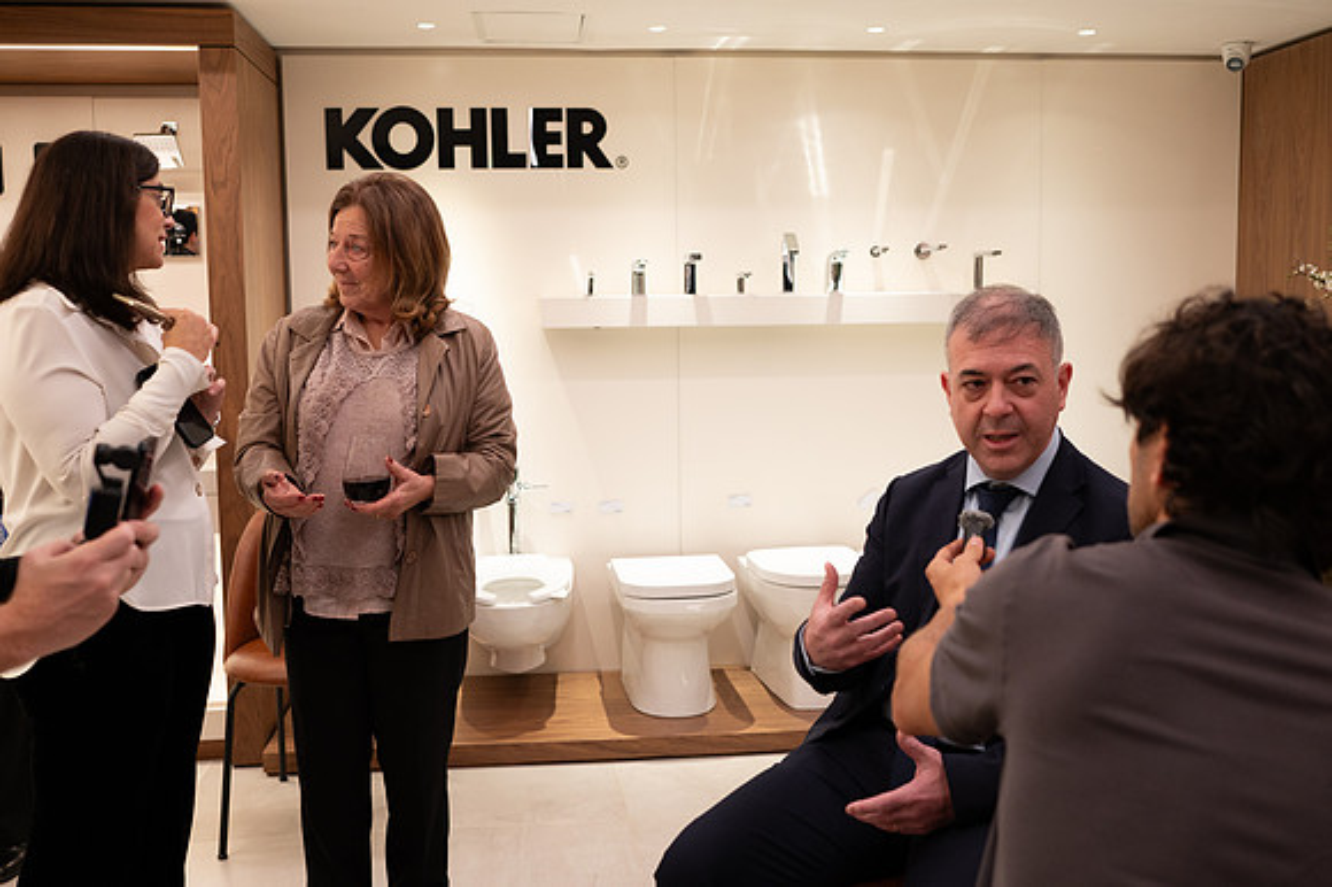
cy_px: 444
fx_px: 1294
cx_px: 666
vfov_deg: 37.8
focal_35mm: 35
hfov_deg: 54.5
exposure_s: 1/250
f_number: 3.2
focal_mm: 35
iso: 1600
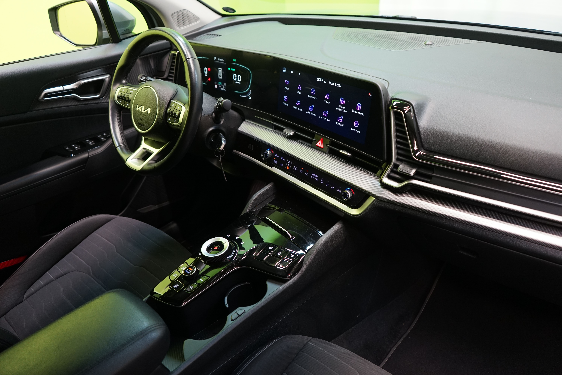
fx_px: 437
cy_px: 188
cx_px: 281
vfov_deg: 46.4
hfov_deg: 65.5
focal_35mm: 28
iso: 1000
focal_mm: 28
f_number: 3.5
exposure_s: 1/30
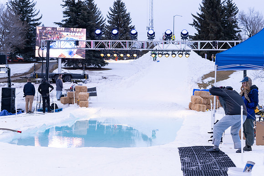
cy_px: 88
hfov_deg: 28.2
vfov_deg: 19.0
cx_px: 134
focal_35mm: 72
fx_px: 526
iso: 400
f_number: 4.5
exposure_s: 1/100
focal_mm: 70
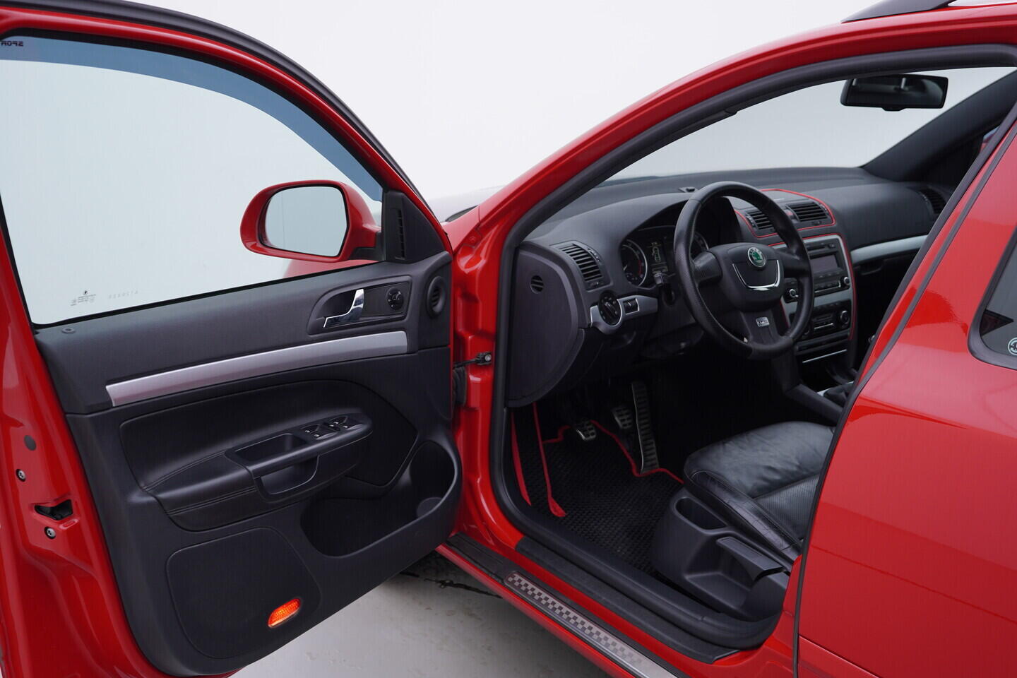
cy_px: 339
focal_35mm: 36
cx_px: 508
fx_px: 1017
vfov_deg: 36.9
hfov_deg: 53.1
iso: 125
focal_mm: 24
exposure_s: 1/60
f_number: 3.5
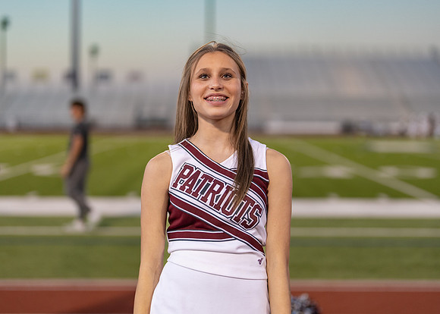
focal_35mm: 64
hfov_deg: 30.7
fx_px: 802
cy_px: 135
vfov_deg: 22.1
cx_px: 223
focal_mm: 50
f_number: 1.2
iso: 400
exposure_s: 1/1000
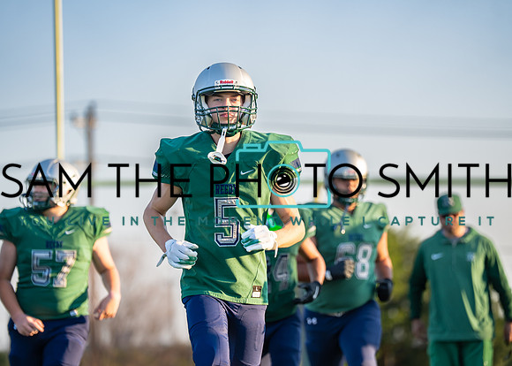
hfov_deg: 12.4
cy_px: 182
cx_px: 253
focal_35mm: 162
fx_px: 2349
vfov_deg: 8.9
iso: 125
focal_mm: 148
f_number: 2.8
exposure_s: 1/500
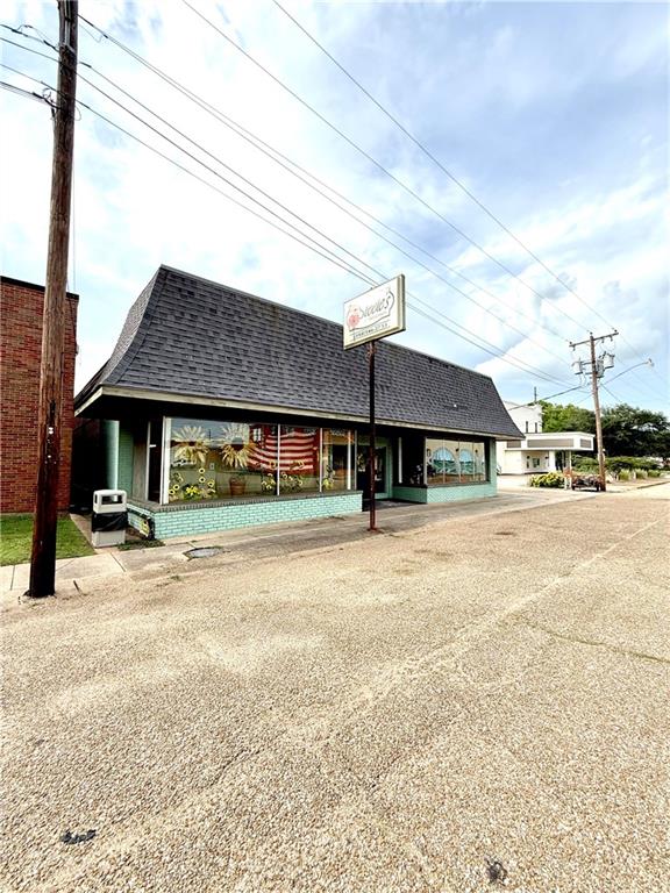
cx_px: 335
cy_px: 446
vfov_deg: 102.1
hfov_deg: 85.7
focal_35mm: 14
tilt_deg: +3.1
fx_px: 361
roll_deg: -1.2
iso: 64
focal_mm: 2.22
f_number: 2.2
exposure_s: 1/1534
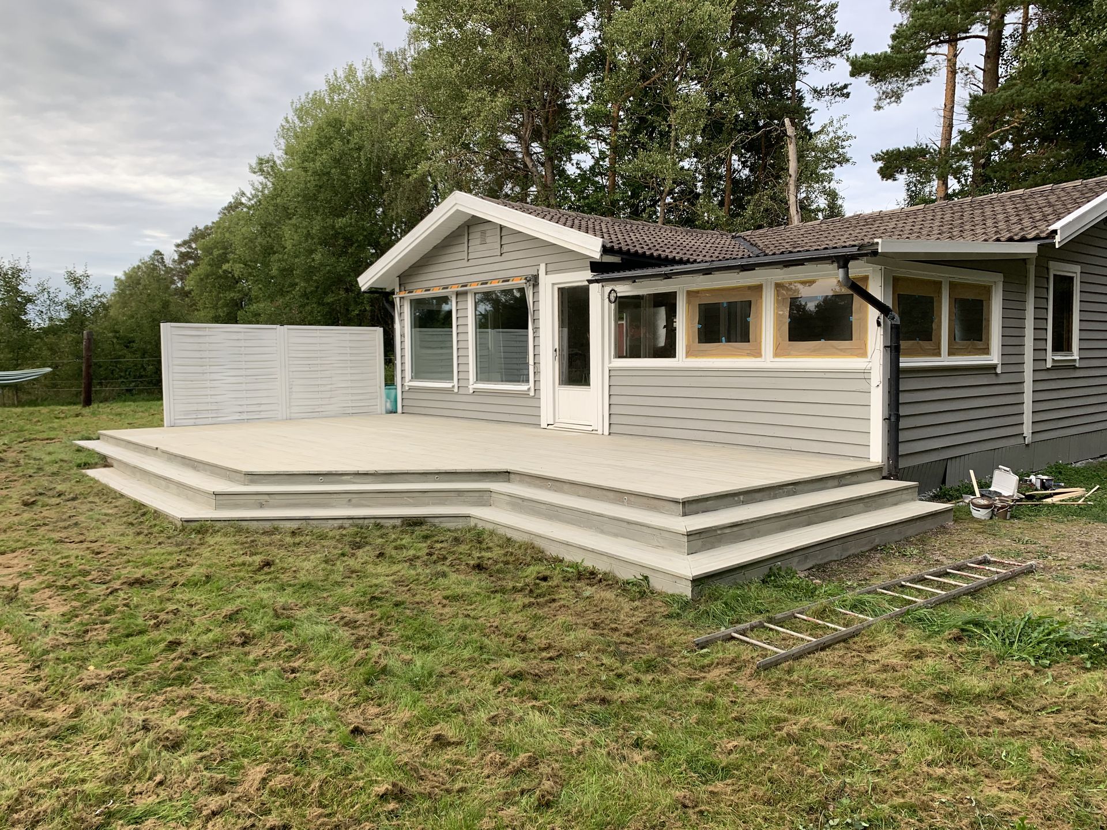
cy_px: 415
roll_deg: +0.4
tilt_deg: -3.4
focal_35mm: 26
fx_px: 831
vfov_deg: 53.1
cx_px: 554
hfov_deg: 67.3
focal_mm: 4.25
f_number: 1.8
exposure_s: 1/223
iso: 25
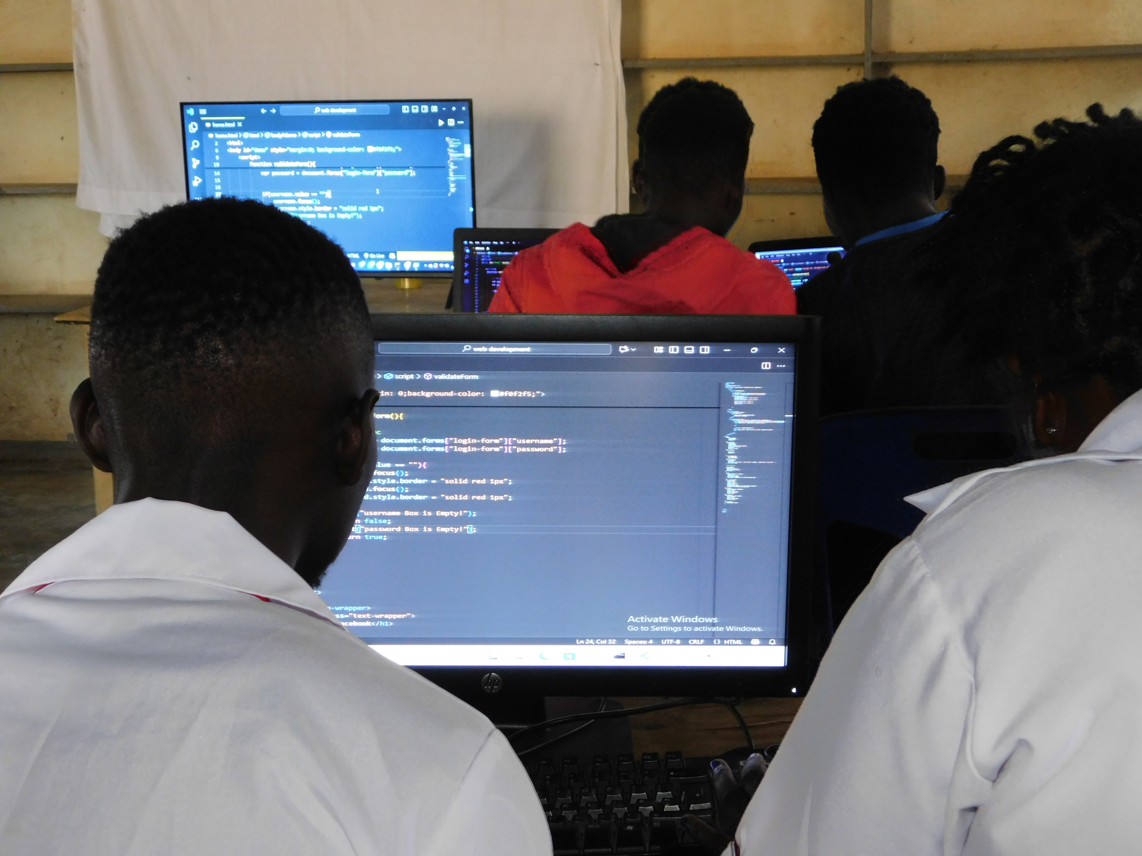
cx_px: 571
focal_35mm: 51
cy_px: 428
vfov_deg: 28.6
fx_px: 1683
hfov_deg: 37.5
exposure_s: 1/30
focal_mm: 9
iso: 125
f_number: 3.8
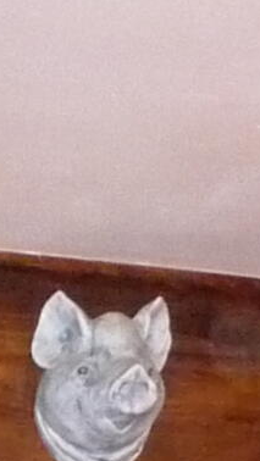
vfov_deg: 8.0
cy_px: 1204
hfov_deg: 5.0
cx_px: -177
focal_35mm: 242
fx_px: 2962
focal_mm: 4.7
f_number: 3.3
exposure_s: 1/30
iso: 500
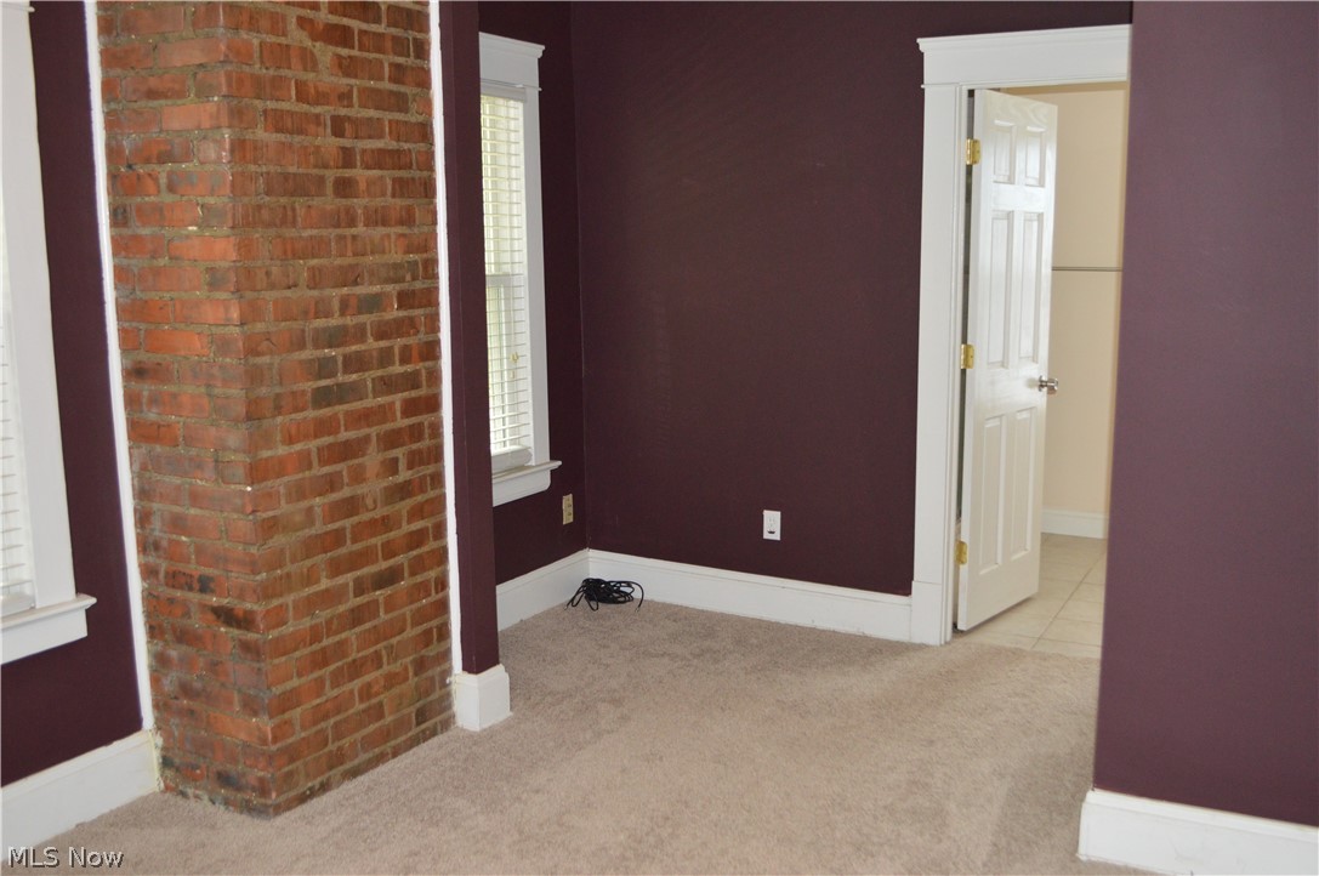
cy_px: 438
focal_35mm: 36
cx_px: 660
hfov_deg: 53.2
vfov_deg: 36.8
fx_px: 1317
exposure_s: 1/60
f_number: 4
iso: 1250
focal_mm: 24
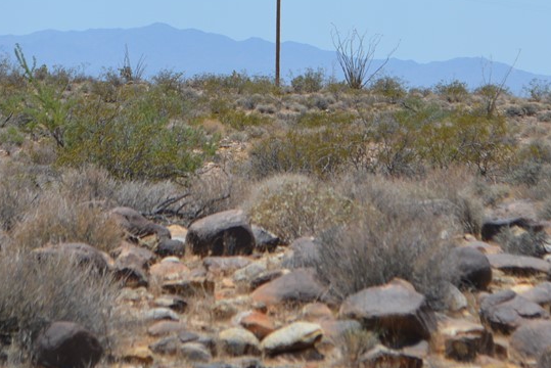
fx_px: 2542
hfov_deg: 12.4
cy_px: 78
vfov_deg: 8.3
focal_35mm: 166
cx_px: 283
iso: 400
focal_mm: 55
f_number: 7.1
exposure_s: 1/2000
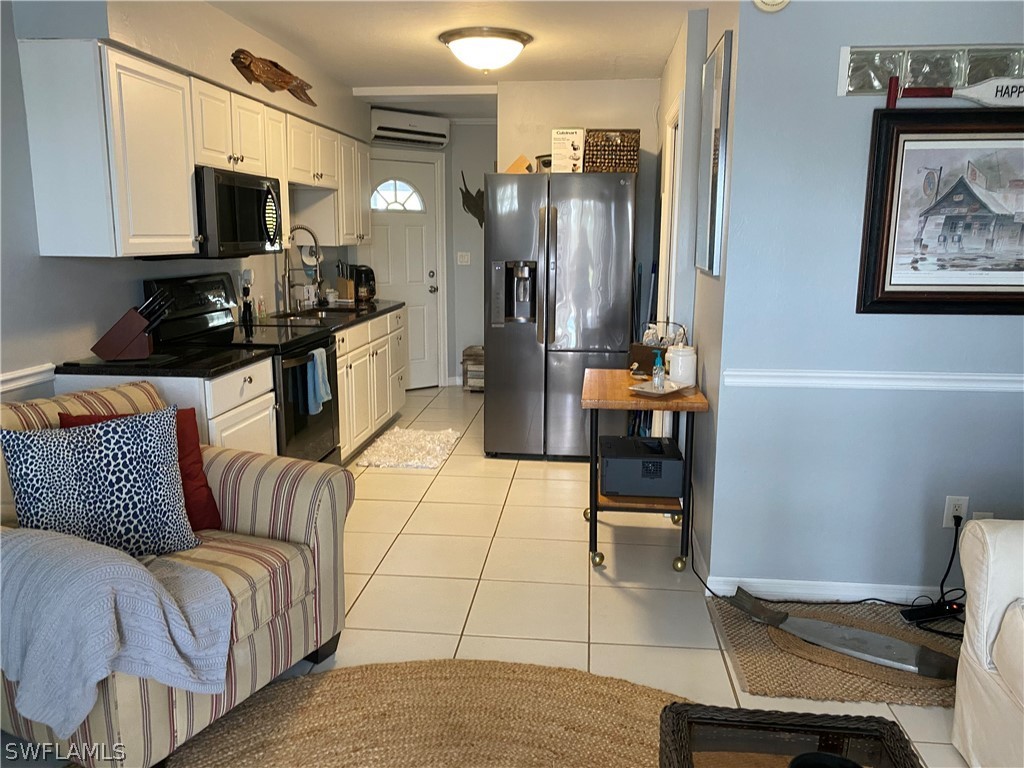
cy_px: 384
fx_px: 769
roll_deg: -0.2
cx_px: 512
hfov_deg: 67.3
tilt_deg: -11.2
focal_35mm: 26
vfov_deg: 53.1
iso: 250
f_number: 1.8
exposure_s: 1/60
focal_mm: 4.25
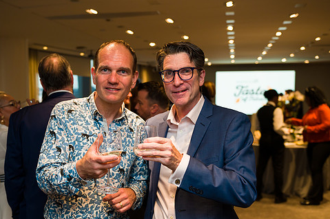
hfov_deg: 42.6
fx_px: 421
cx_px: 138
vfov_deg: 29.2
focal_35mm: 46
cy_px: 126
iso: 640
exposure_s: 1/160
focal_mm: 38
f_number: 4
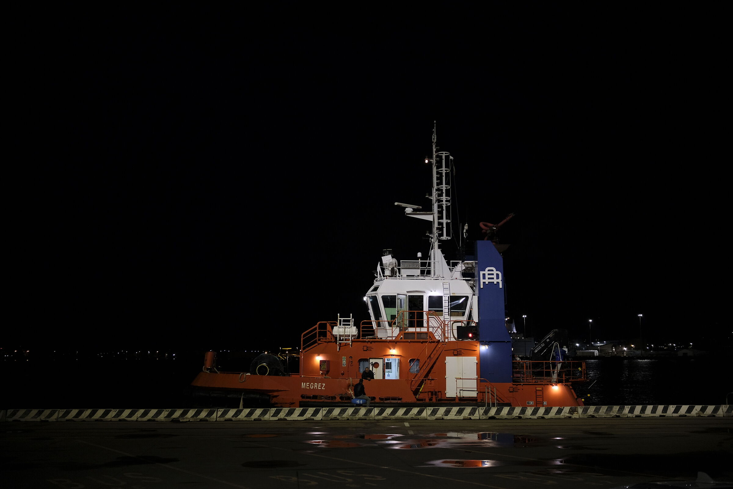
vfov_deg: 32.6
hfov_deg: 47.4
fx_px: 835
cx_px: 366
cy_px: 244
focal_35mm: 41
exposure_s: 1/50
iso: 800
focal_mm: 27
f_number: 2.8
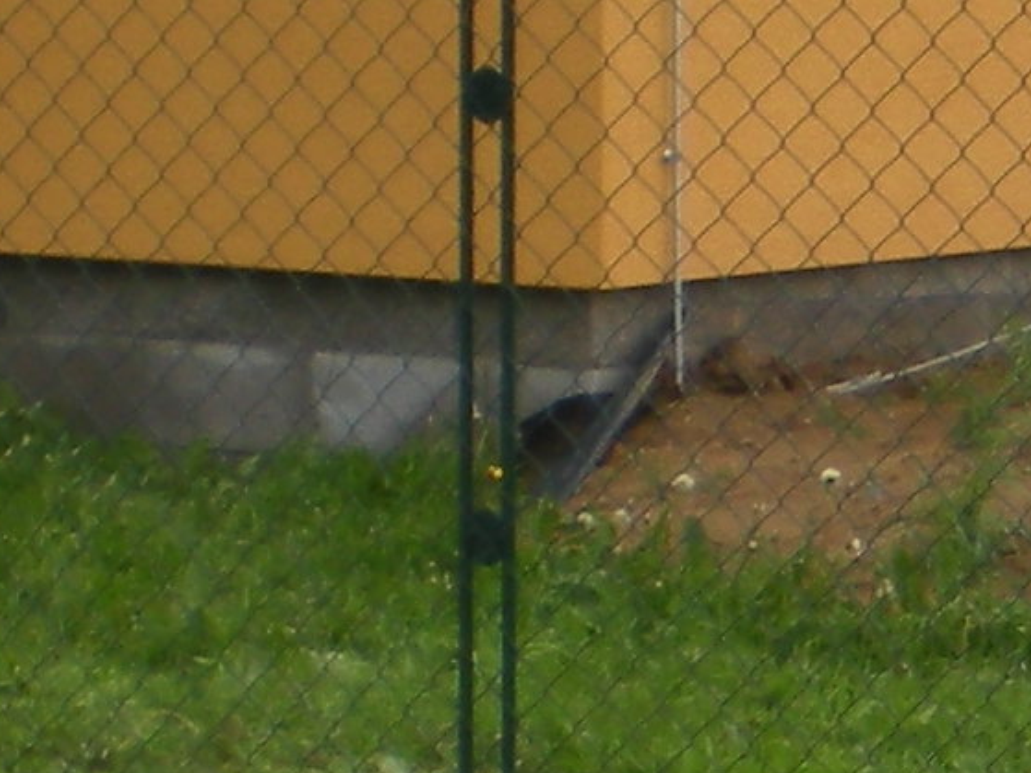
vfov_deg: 6.7
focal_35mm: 222
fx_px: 6611
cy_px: 529
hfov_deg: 8.6
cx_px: 1713
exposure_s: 1/150
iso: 64
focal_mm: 6.3
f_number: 4.6
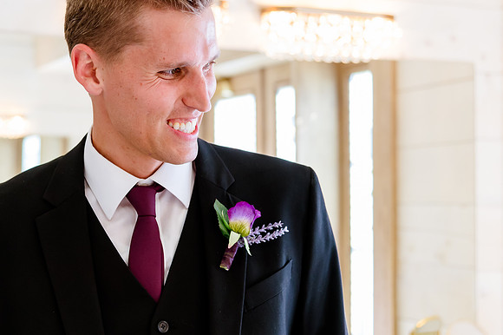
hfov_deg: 27.7
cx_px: 194
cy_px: 155
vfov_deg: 18.7
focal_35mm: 73
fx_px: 1019
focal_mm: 48
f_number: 4
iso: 1600
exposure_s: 1/400
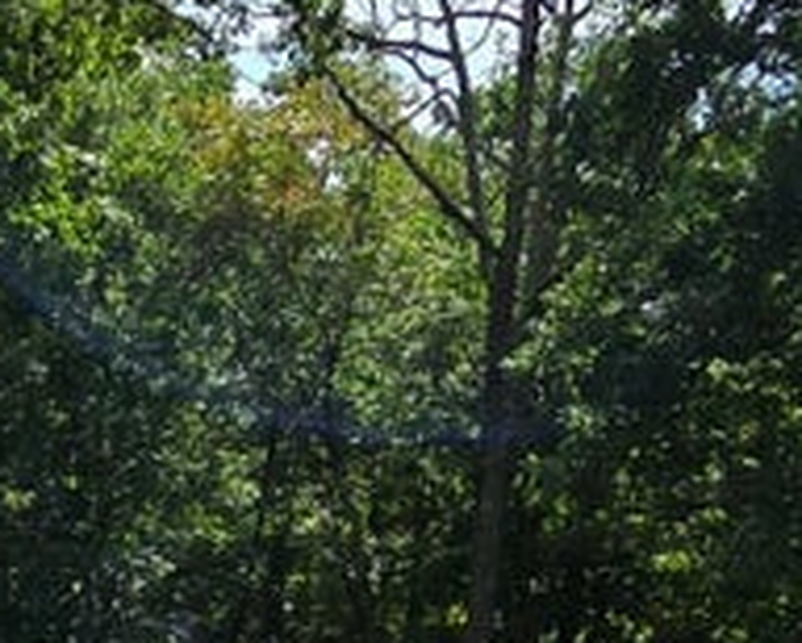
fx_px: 2138
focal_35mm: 90
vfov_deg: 14.4
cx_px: -282
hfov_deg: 19.4
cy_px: 1269
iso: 50
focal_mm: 2.2
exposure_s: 1/2043
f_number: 2.2
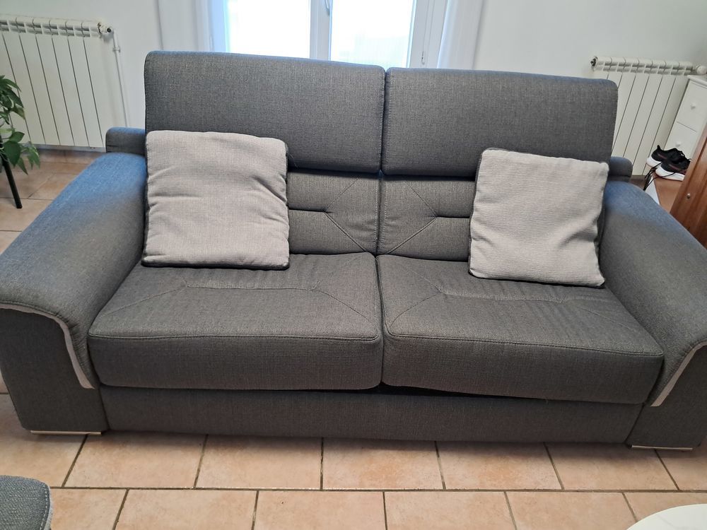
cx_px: 354
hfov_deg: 65.3
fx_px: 551
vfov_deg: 51.4
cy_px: 265
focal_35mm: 27
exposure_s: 1/60
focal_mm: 4
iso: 500
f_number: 1.8
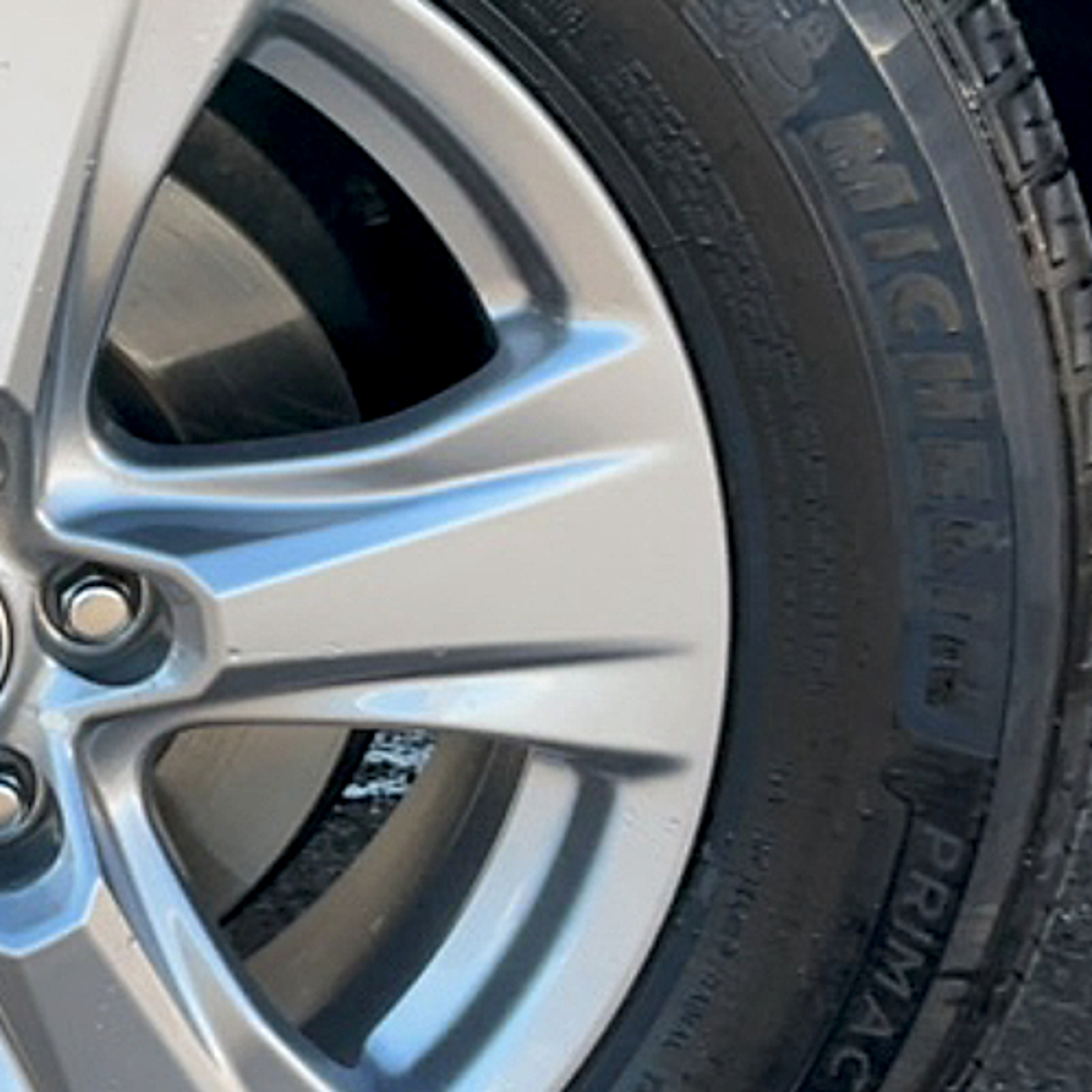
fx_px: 3034
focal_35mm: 85
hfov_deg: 19.6
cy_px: 582
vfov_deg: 20.4
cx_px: -79
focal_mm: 3
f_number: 1.8
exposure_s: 1/172
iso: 20
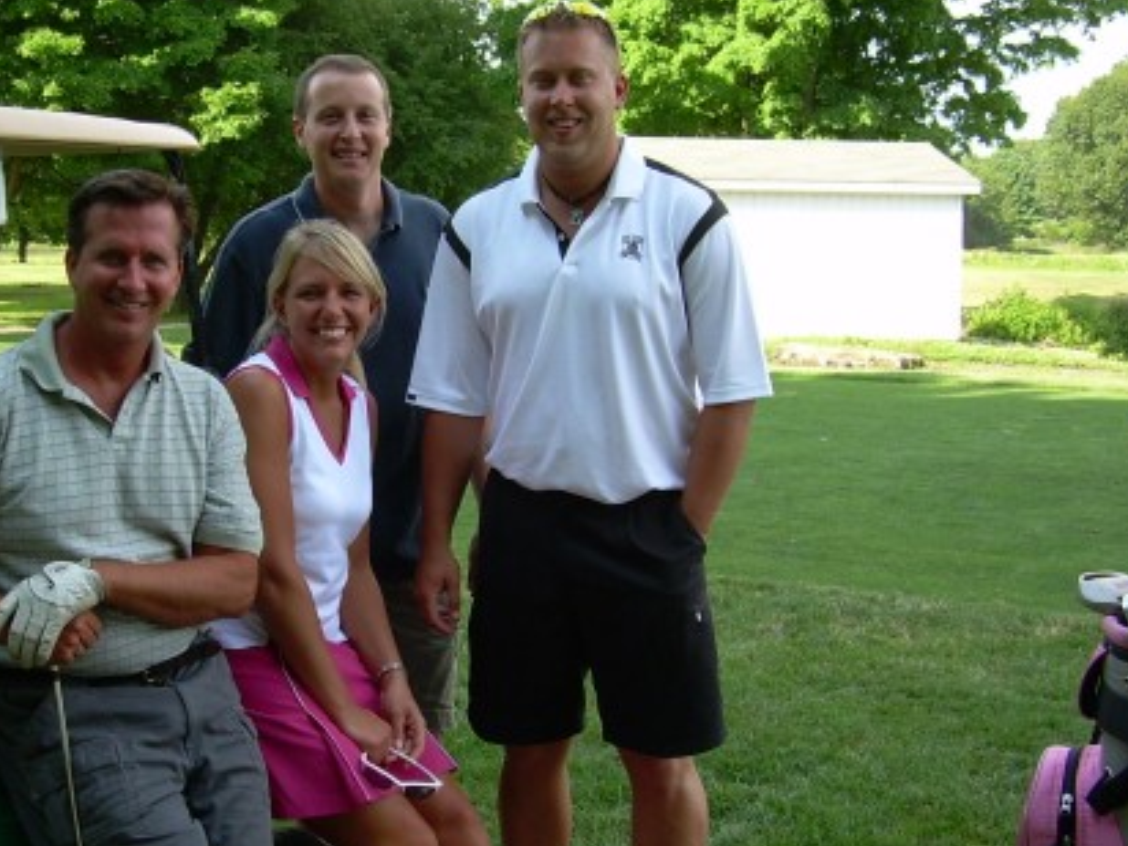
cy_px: 397
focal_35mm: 59
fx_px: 1923
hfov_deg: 32.4
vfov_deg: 24.8
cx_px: 381
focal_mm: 6.3
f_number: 2.8
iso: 50
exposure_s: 1/229
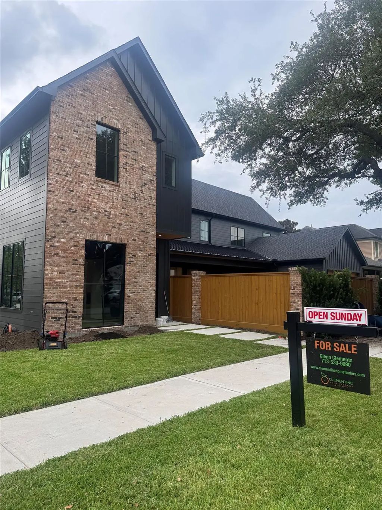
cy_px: 255
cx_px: 191
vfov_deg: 71.6
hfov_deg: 56.8
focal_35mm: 24
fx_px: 353
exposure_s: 1/394
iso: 80
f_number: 1.78
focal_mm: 6.76
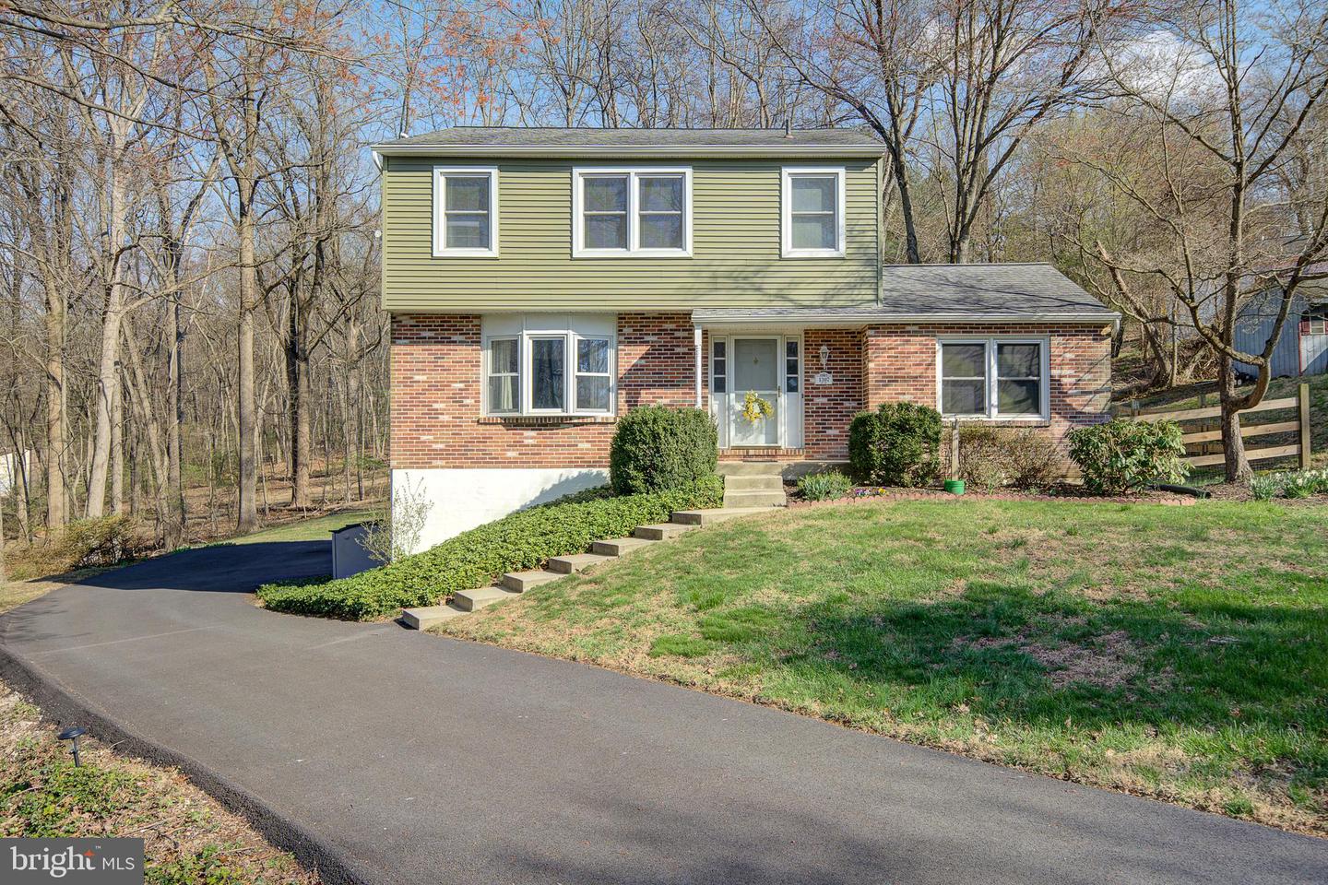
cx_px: 664
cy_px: 442
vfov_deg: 53.1
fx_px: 885
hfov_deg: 73.7
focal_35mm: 24
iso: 100
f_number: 8
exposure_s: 1/100
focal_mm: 24
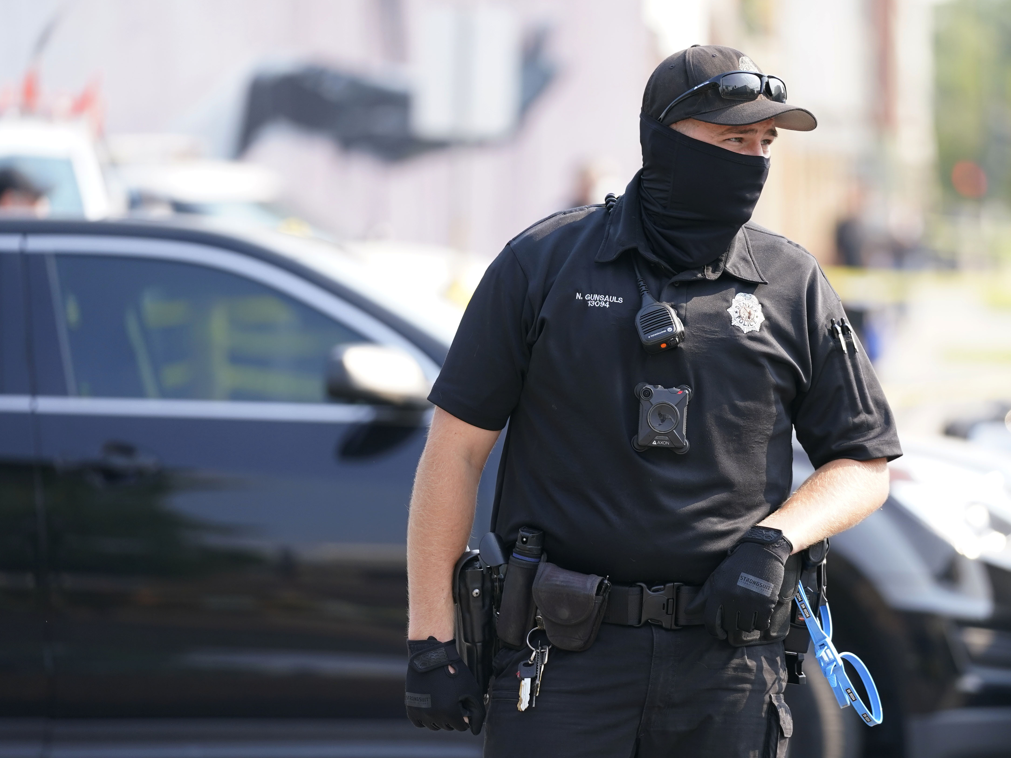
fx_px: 7068
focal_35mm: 242
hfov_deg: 8.2
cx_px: 667
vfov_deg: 6.1
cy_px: 415
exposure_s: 1/1000
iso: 320
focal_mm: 182
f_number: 2.8
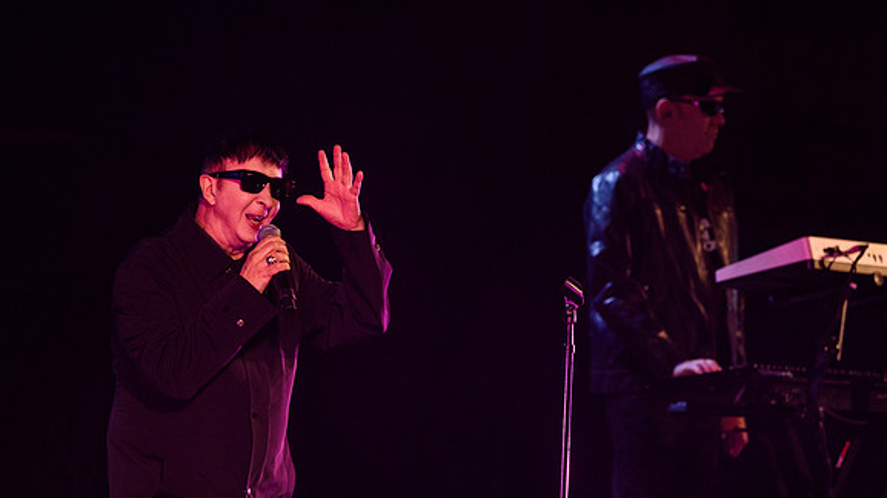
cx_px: 444
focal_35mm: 390
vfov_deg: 3.1
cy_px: 277
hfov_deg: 5.5
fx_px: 9169
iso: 4000
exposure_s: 1/160
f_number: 6
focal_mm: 370
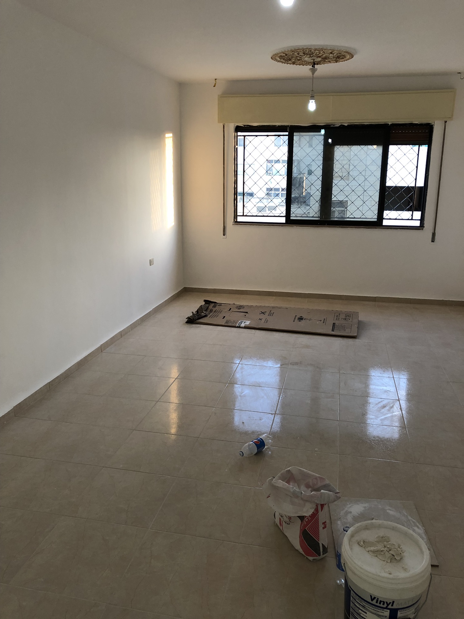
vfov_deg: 63.4
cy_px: 310
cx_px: 232
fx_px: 500
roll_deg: -0.4
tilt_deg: -14.8
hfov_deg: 49.7
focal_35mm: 28
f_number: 1.8
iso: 40
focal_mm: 4
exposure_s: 1/17
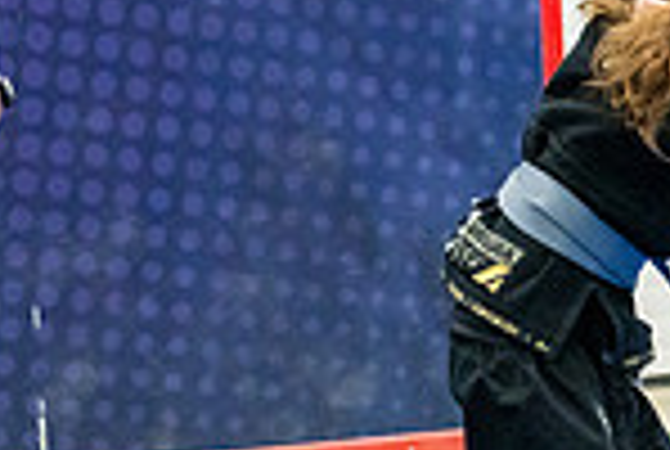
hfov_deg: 7.4
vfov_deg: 5.1
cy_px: 407
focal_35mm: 272
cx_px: 967
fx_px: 5072
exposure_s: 1/400
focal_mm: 70
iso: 6400
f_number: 4
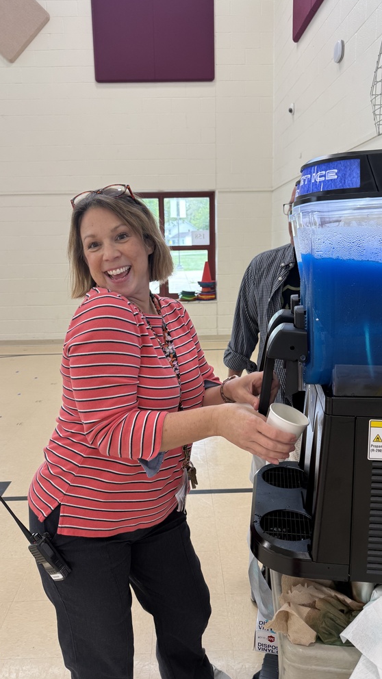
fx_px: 486
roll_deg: +3.0
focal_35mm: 27
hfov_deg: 42.9
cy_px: 345
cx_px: 192
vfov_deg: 69.9
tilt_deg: -9.9
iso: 100
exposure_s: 1/120
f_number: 1.78
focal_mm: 6.76
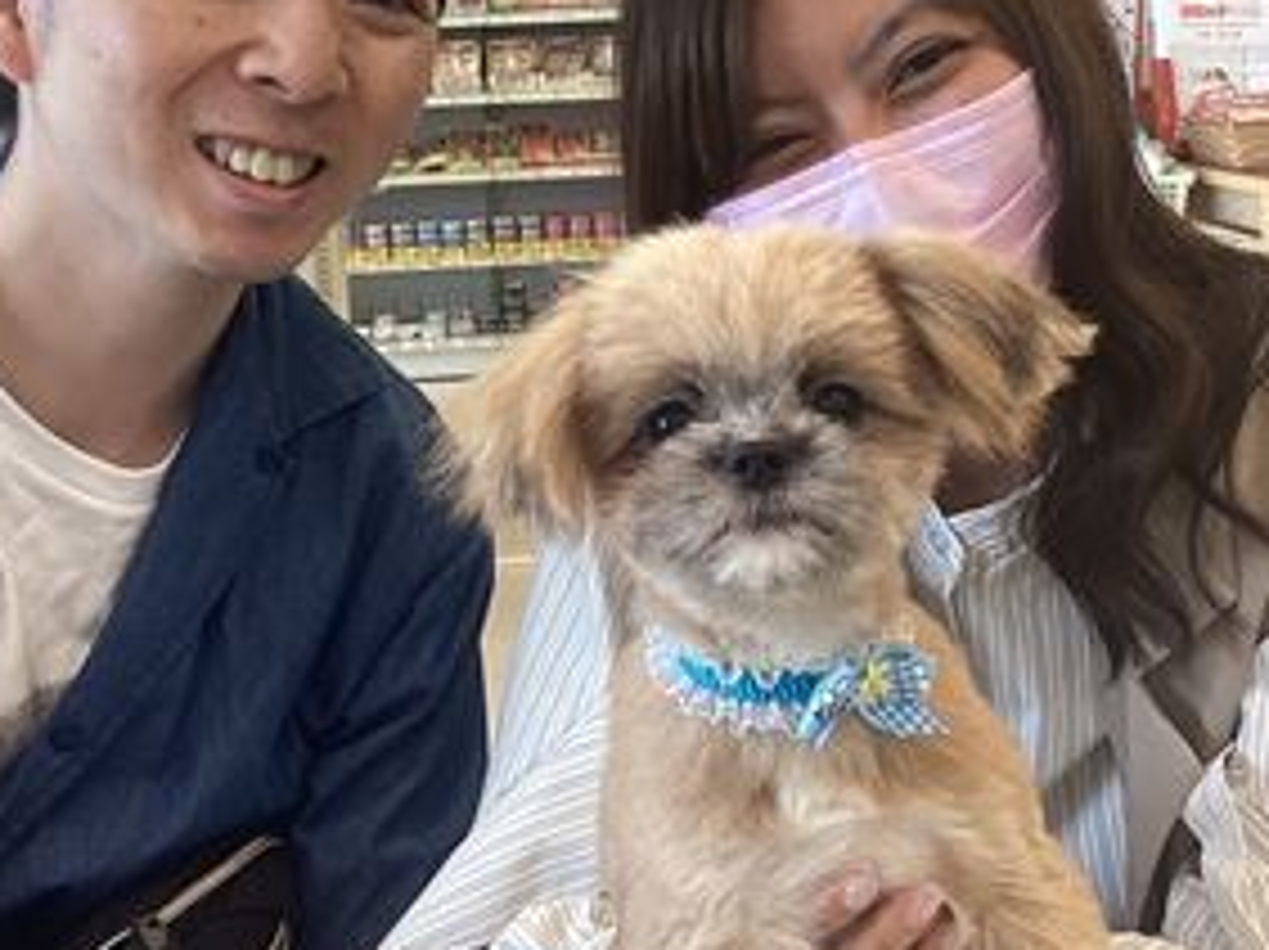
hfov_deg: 29.4
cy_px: 432
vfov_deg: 22.2
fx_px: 2417
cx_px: 612
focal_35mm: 66
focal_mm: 3.3
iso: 64
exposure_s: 1/100
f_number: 2.4
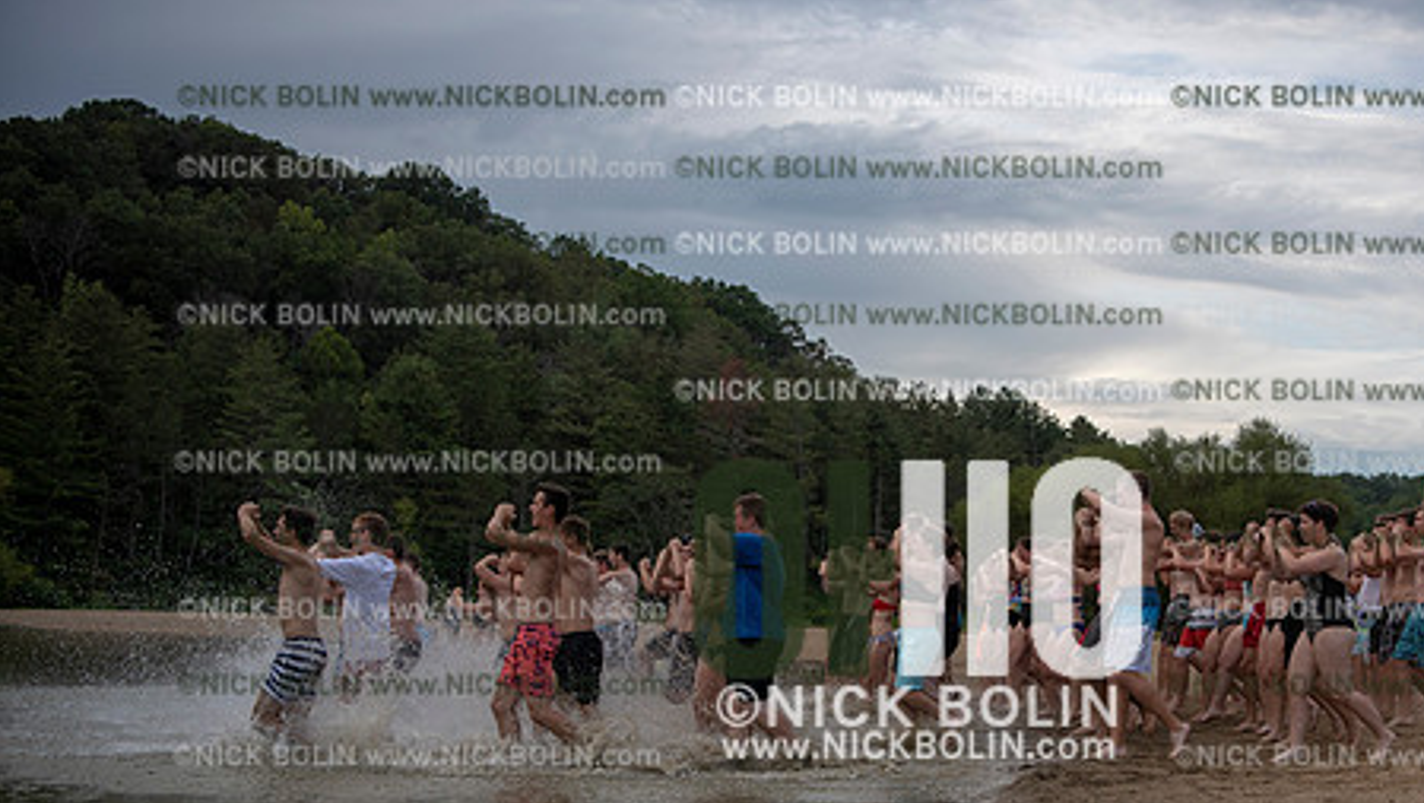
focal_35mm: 46
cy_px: 611
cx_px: 917
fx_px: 1738
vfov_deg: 25.7
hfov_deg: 44.1
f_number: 3.2
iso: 160
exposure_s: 1/1600
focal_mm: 34
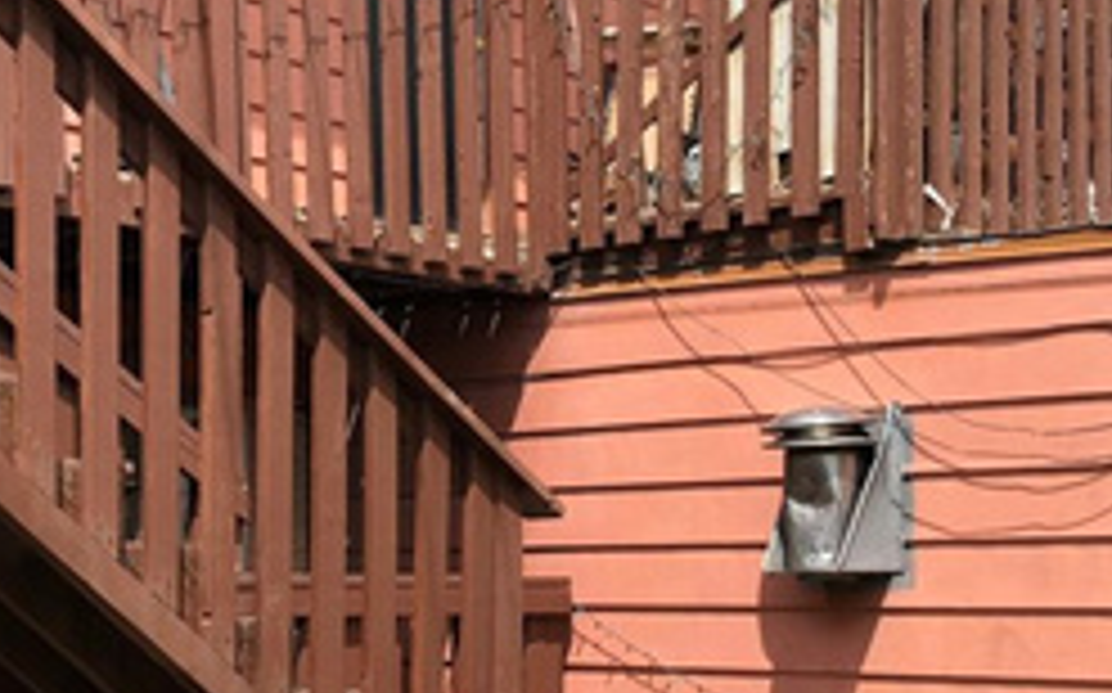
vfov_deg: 16.9
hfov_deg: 26.6
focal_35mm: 77
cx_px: 324
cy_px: 432
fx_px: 2332
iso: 20
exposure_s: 1/867
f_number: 1.8
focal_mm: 4
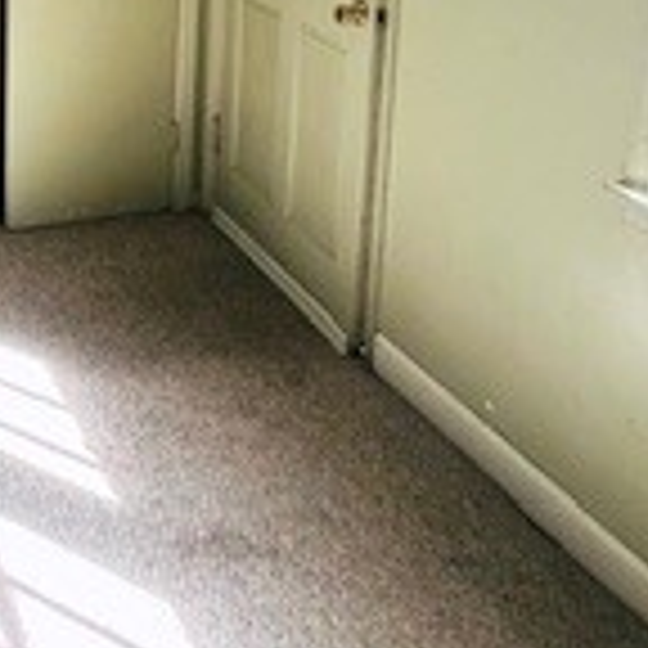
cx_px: -207
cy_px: -50
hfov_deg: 27.5
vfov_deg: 30.2
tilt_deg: -9.7
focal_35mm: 51
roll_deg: +0.2
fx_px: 1080
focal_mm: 1.57
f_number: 1.8
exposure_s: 1/99
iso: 100
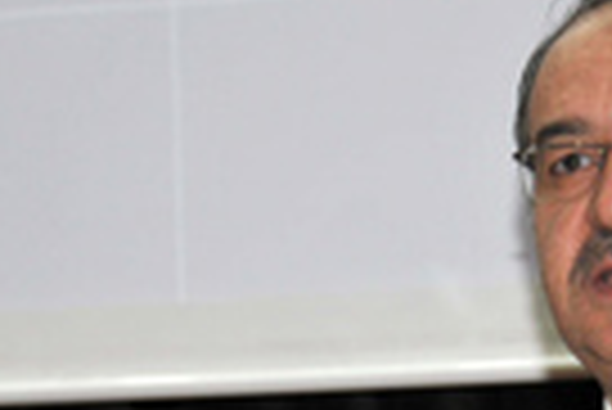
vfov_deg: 4.5
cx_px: 392
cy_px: 534
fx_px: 5225
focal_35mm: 307
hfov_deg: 6.7
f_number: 5.6
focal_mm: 62
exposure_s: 1/30
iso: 400
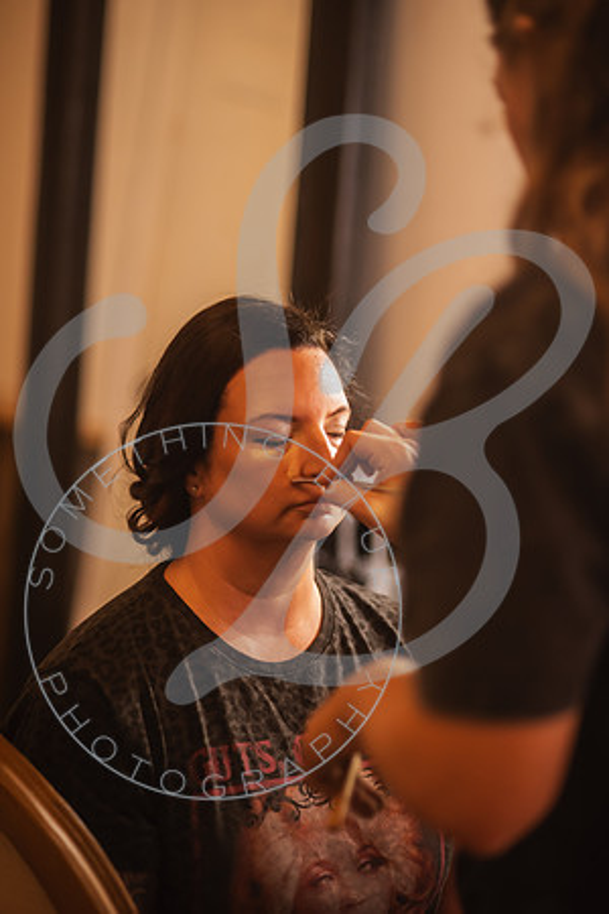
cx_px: 304
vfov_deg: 23.9
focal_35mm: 85
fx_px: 2157
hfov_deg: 16.1
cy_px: 457
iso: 640
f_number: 1.8
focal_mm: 85
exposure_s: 1/200
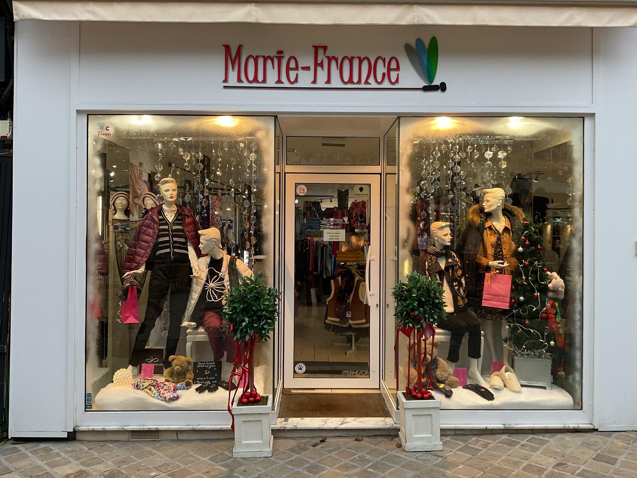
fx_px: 552
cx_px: 322
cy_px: 233
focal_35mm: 30
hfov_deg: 60.0
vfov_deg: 46.8
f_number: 1.8
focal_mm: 3
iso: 40
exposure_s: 1/100
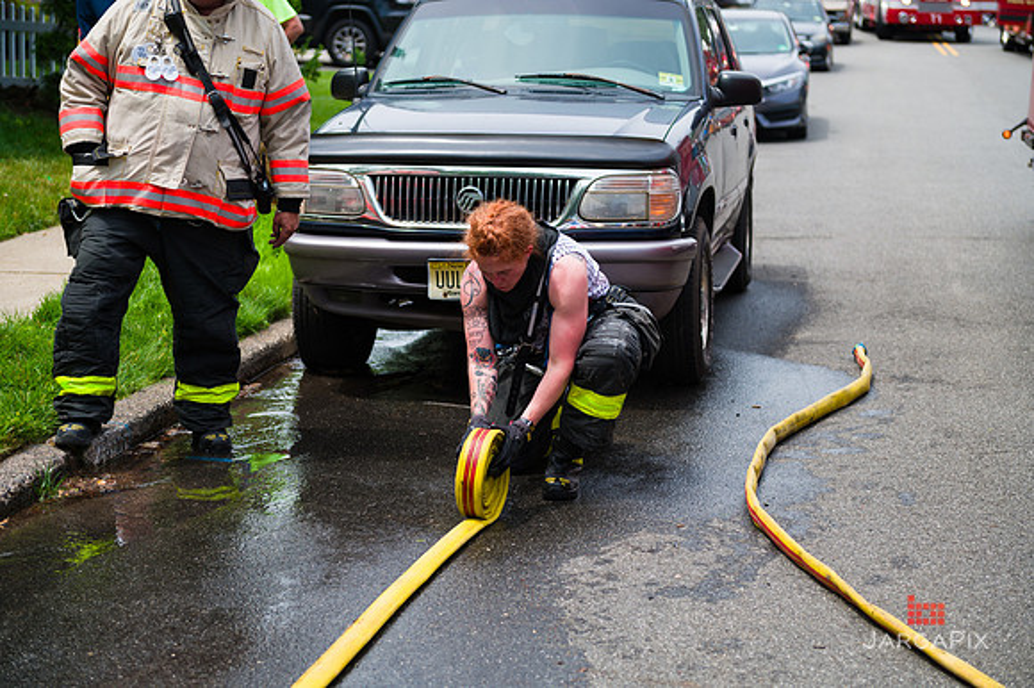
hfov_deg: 30.5
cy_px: 344
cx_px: 517
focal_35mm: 66
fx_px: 1895
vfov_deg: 20.6
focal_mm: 66
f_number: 3.2
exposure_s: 1/1600
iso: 200
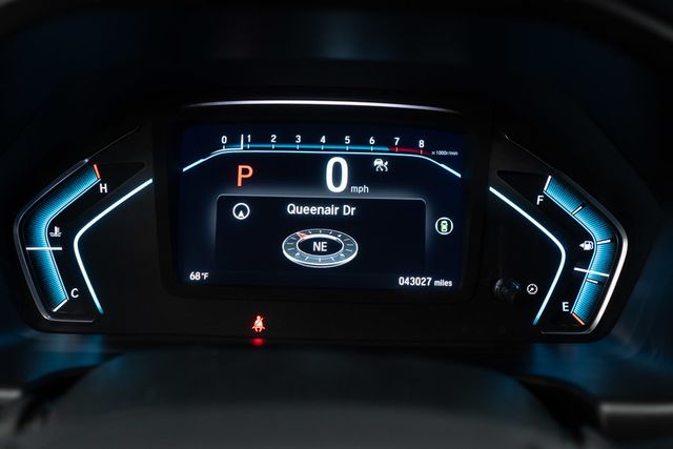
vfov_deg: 31.9
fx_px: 785
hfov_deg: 46.4
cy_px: 224
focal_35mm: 42
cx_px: 336
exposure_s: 1/40
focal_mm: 28
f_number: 3.2
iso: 200
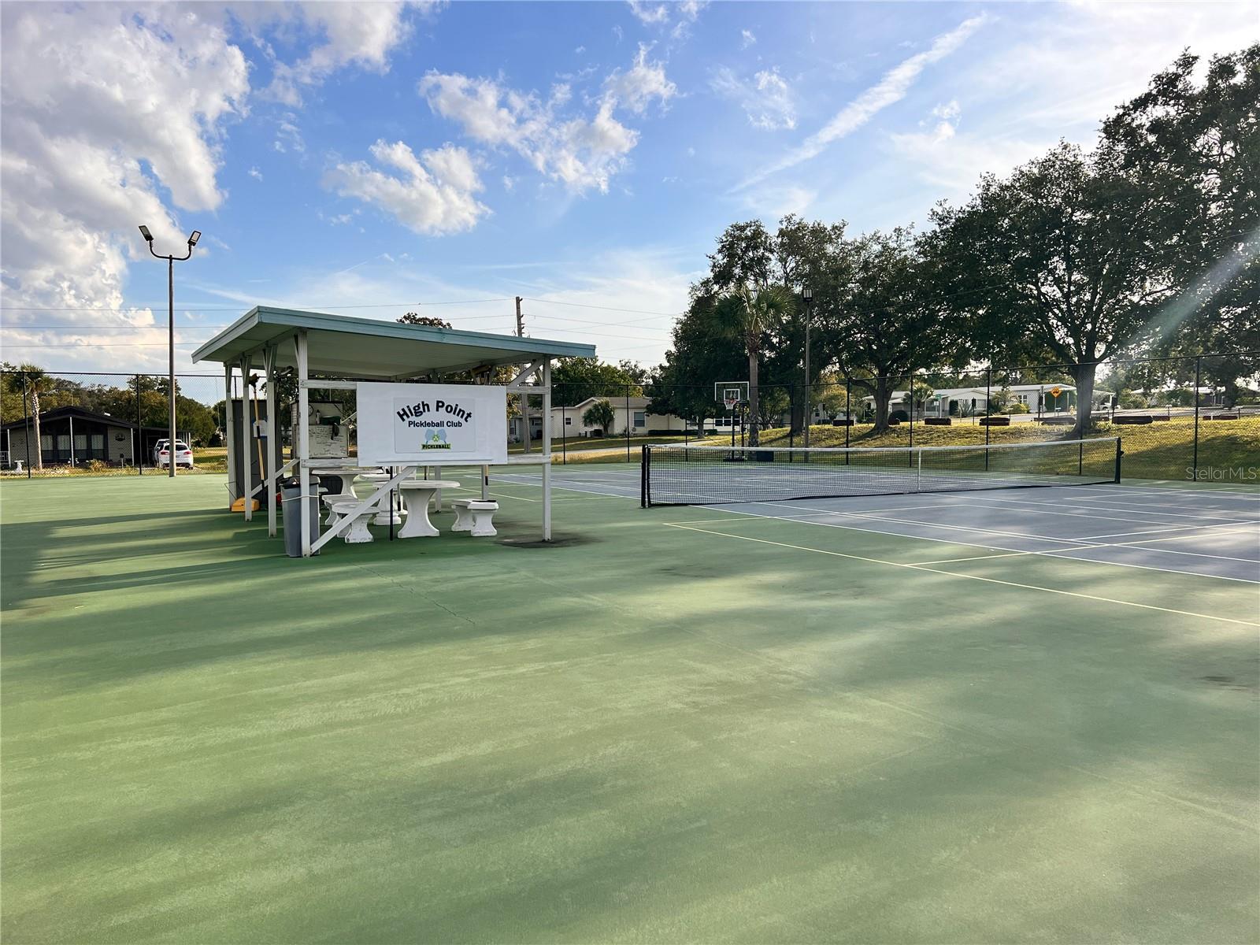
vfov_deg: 53.1
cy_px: 472
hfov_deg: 67.3
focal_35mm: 26
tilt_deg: -4.2
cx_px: 630
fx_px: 946
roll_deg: +0.0
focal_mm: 5.7
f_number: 1.5
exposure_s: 1/3460
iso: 50
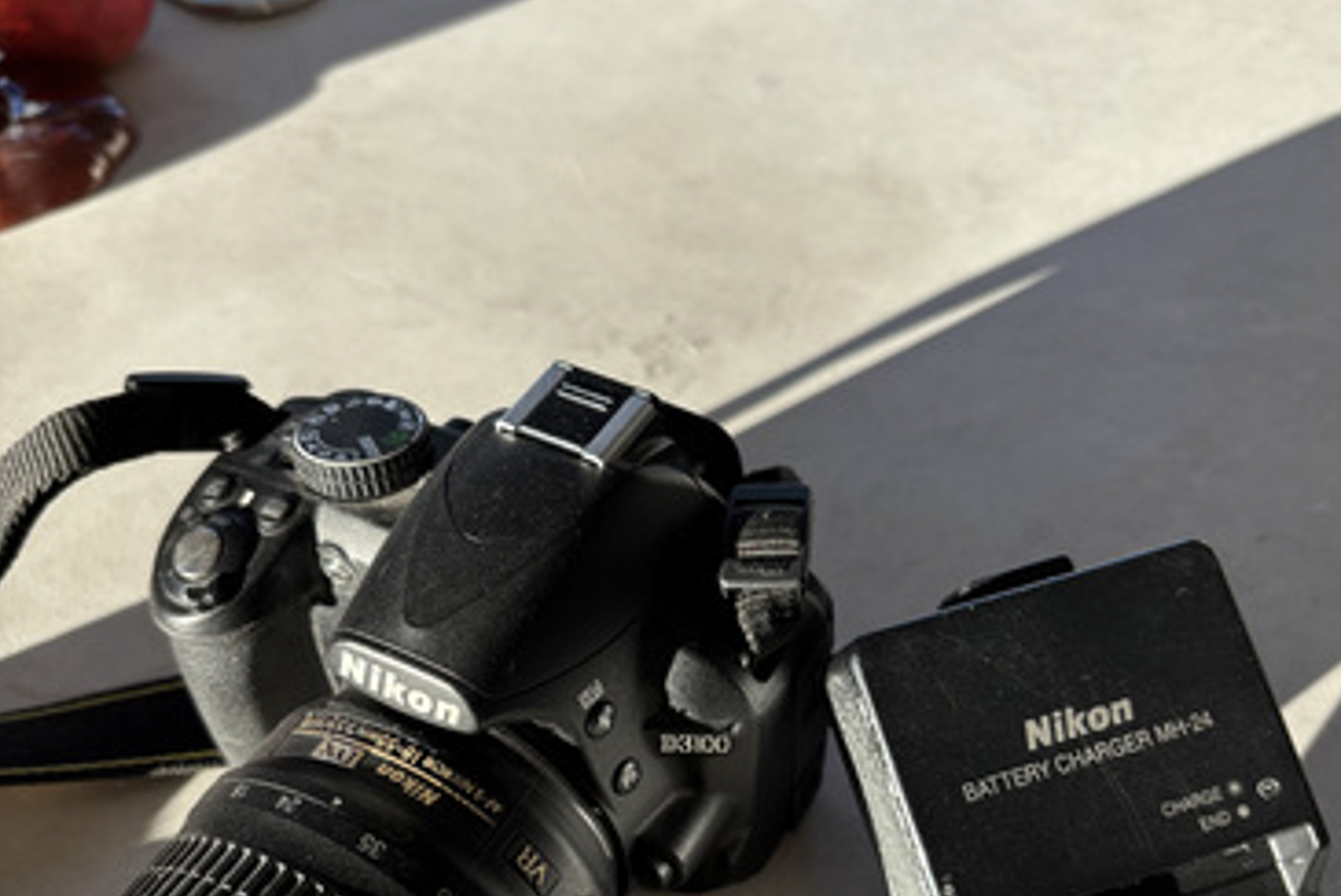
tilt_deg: -51.5
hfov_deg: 51.8
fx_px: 1379
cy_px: 716
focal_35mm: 37
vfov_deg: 34.9
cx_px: 685
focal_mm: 5.96
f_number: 1.6
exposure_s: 1/505
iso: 50
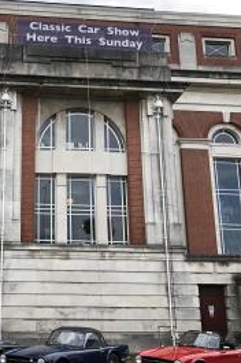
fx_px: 443
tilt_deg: +15.5
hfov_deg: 29.6
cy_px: 199
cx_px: 40
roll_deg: +0.5
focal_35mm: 44
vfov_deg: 44.5
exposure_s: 1/495
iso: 20
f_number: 1.8
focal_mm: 3.99
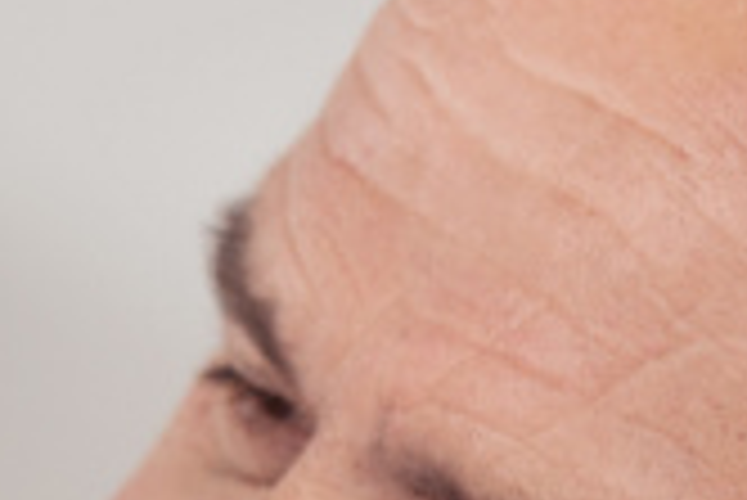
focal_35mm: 977
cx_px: -738
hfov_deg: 2.1
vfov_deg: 1.4
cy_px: 723
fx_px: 20290
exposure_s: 1/200
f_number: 3.2
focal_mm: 135
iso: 100
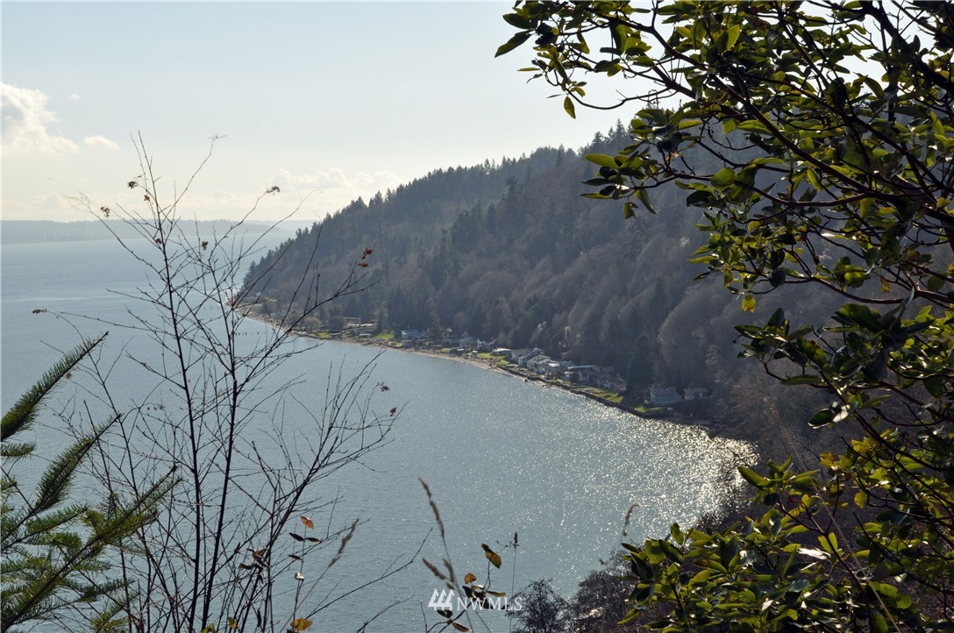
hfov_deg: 28.1
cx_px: 477
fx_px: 1905
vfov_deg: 18.9
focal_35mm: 72
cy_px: 316
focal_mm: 48
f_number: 13
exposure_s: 1/200
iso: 200
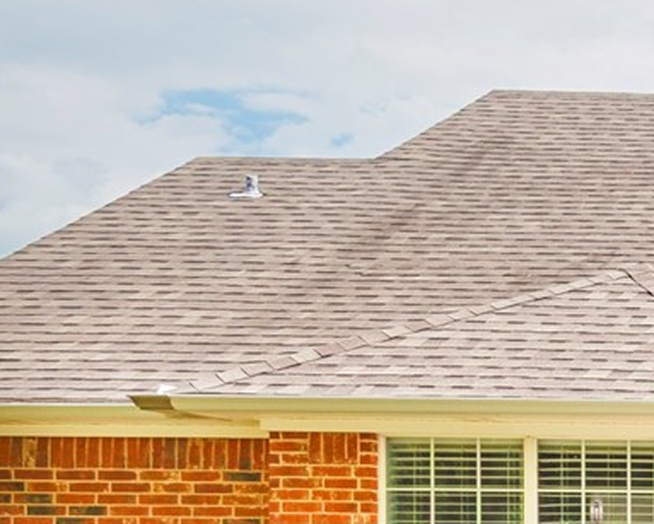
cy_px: 628
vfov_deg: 17.3
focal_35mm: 85
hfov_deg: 14.0
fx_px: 1647
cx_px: 1639
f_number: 7.1
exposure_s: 1/200
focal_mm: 16
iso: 100
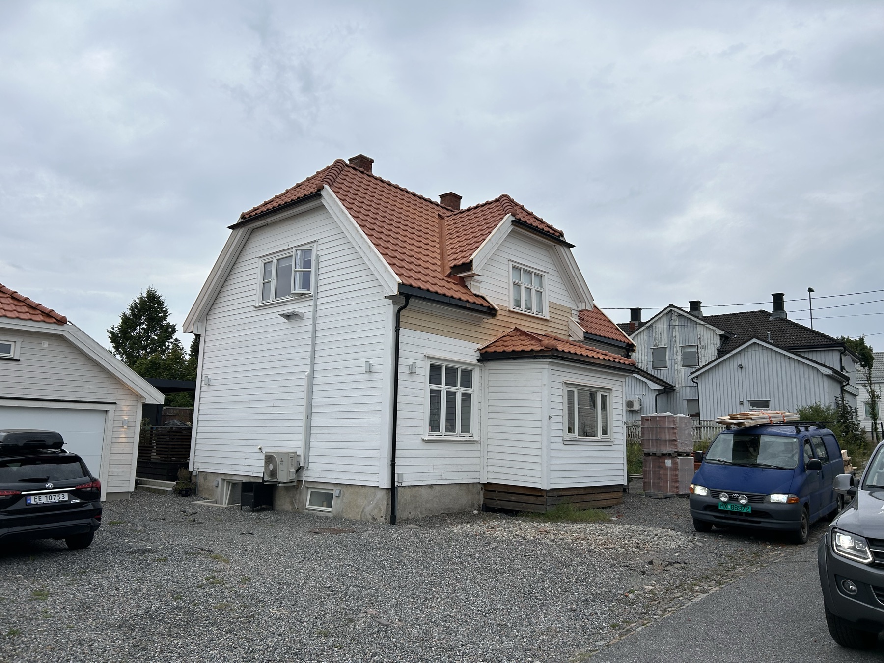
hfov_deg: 67.3
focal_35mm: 26
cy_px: 332
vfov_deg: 53.1
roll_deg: -2.6
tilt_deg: +12.4
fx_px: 664
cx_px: 442
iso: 50
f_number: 1.5
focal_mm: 5.7
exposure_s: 1/1280
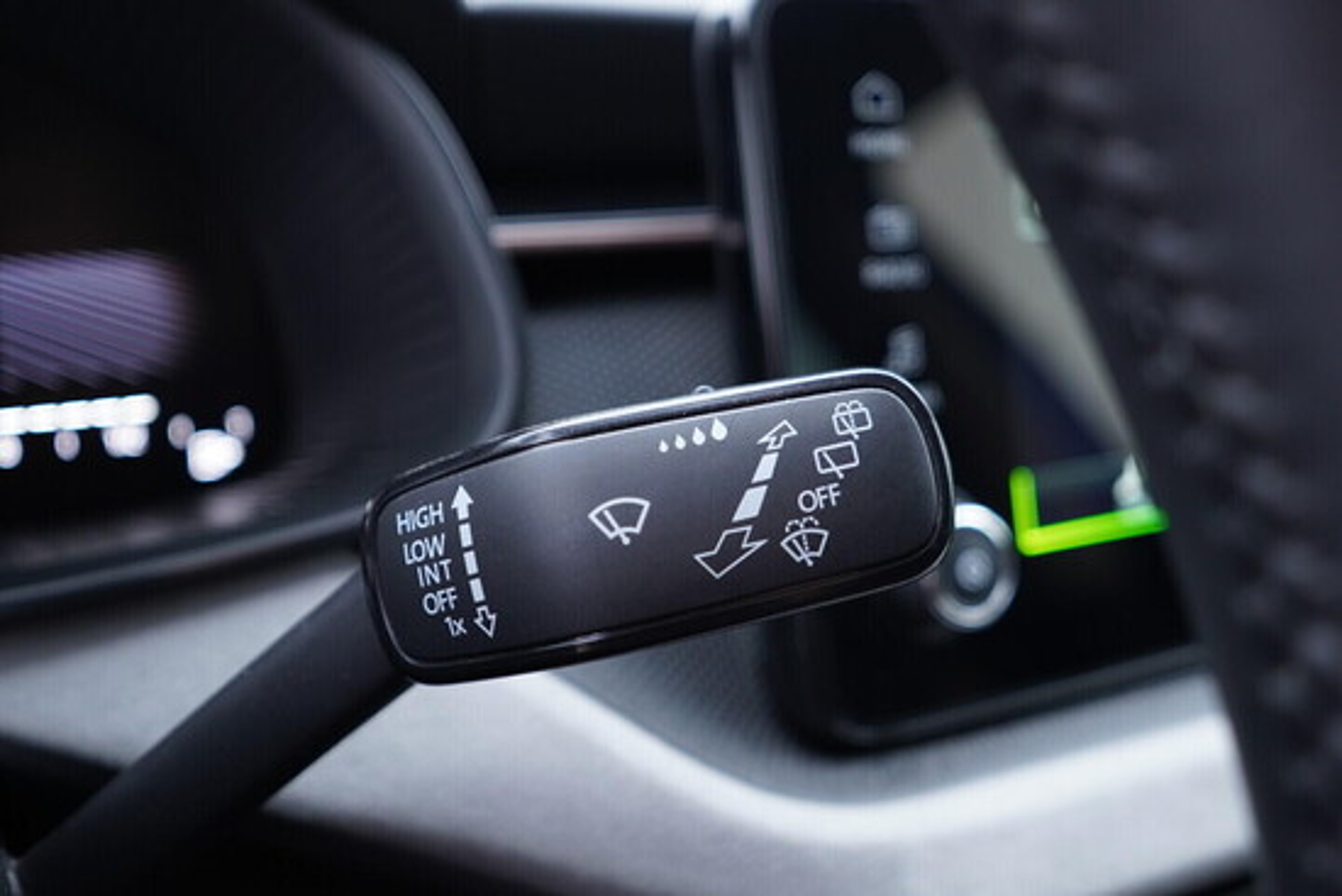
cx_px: 671
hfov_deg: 53.1
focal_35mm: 36
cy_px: 448
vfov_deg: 36.9
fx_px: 1342
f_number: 2.8
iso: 400
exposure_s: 1/40
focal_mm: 24
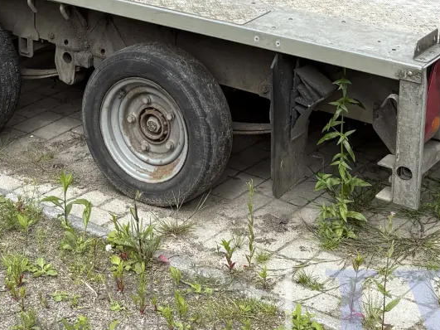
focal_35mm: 94
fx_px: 1195
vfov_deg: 15.1
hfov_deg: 20.8
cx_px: 153
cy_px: -87
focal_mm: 5.96
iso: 50
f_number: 1.6
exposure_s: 1/2012
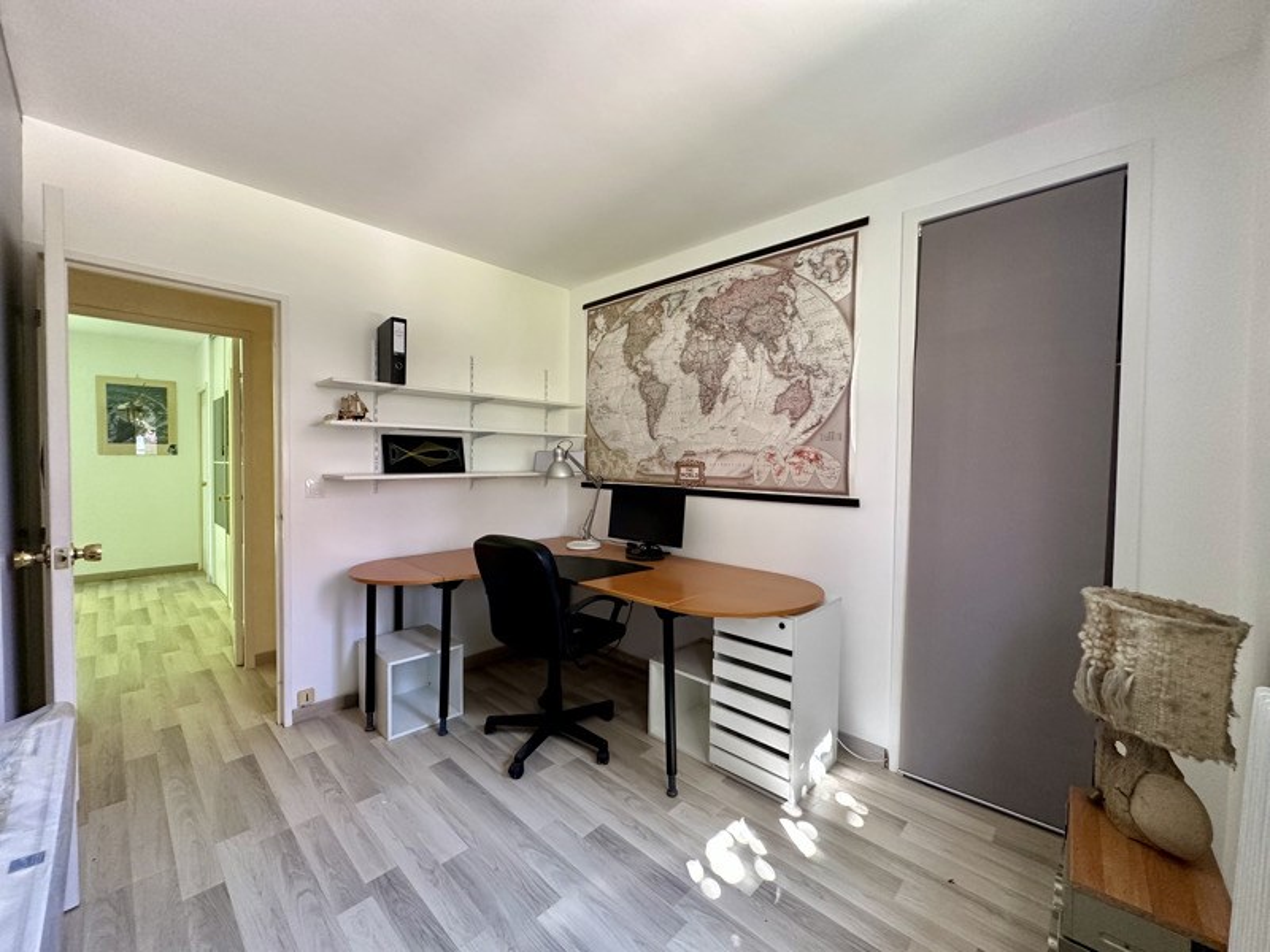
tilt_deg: -1.3
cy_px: 476
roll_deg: -0.7
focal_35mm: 14
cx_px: 635
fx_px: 514
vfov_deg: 85.7
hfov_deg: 102.1
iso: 320
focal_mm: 2.22
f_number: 2.2
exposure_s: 1/73
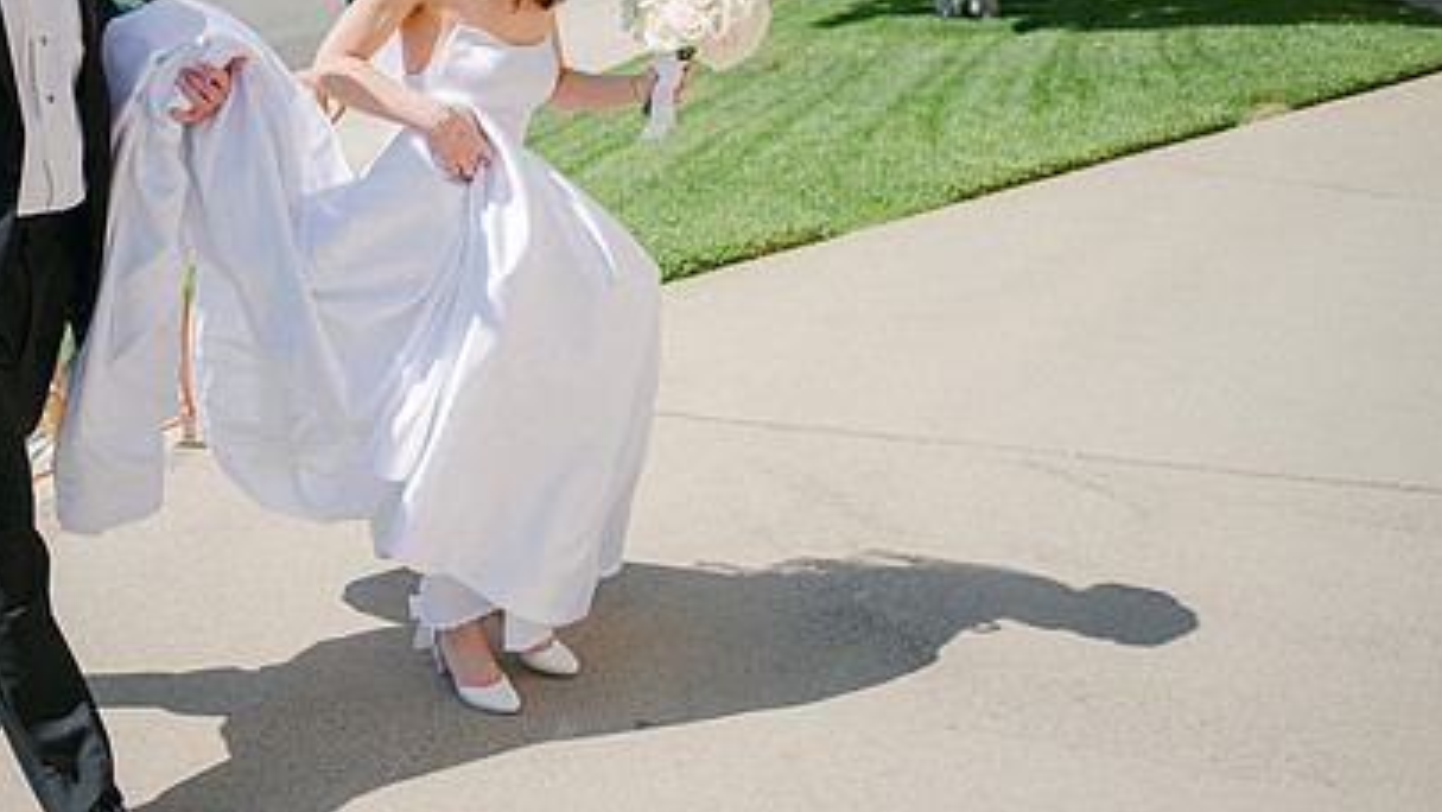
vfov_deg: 27.9
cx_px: 552
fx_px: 1606
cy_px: 192
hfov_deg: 48.0
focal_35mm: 42
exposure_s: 1/2000
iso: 100
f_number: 2.8
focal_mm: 28
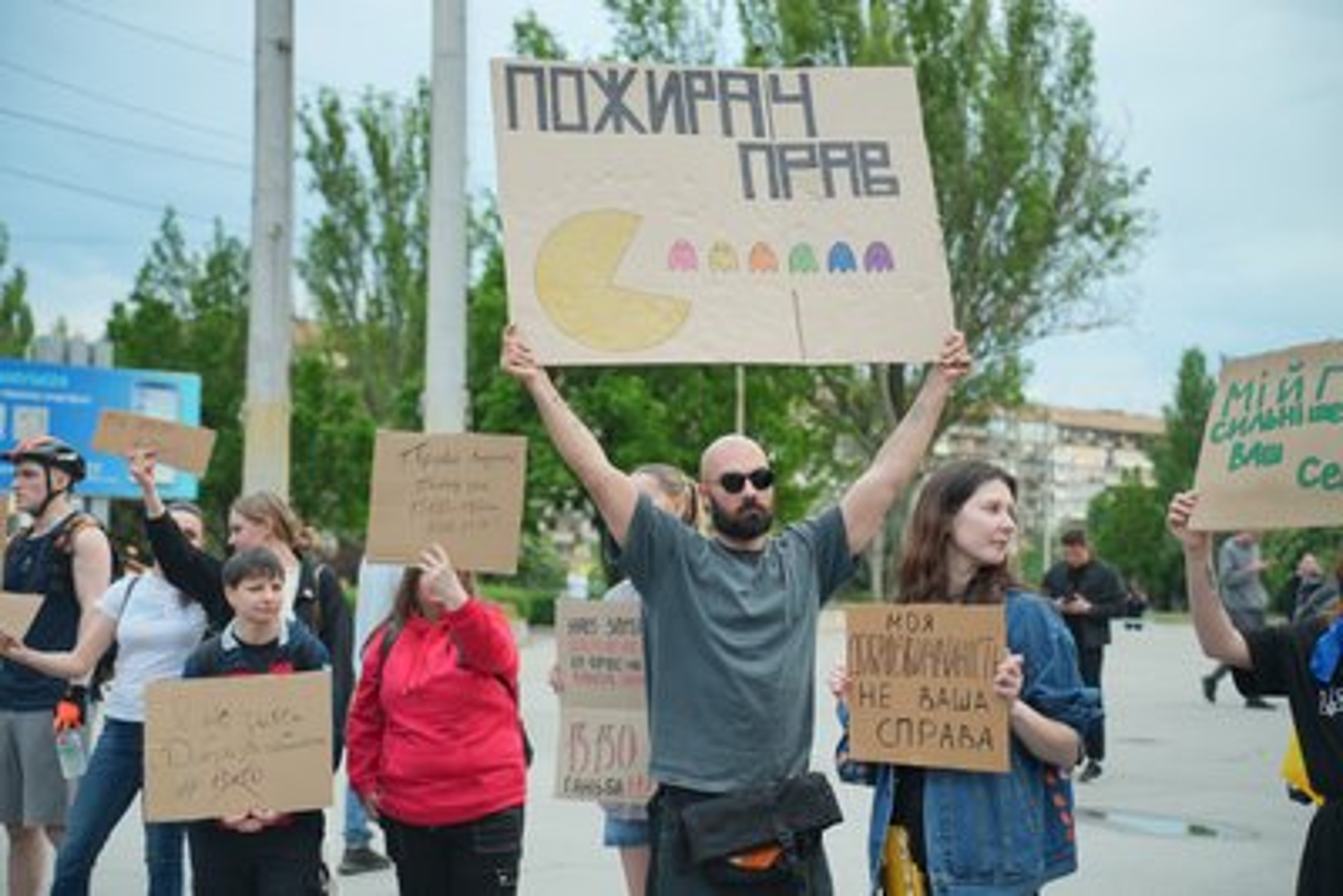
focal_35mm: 49
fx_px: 1829
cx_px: 672
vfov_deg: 27.5
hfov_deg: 40.3
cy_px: 448
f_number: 2.8
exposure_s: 1/125
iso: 160
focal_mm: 49
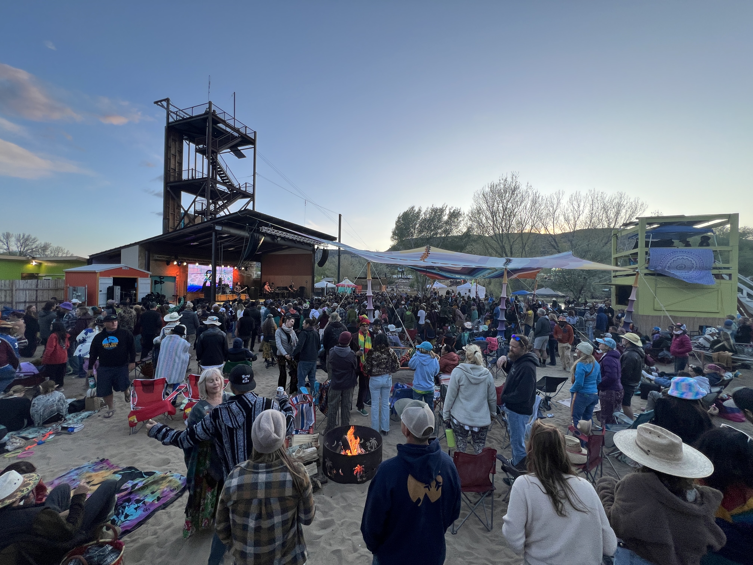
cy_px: 282
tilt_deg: +0.2
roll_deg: -0.6
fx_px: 283
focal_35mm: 13
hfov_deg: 106.2
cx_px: 376
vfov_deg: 89.9
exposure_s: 1/99
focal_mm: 1.57
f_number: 1.8
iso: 40
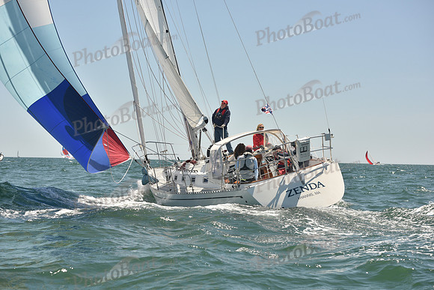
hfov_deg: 23.6
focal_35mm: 86
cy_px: 145
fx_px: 1037
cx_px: 217
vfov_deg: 15.9
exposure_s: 1/800
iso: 250
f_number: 5.6
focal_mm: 86
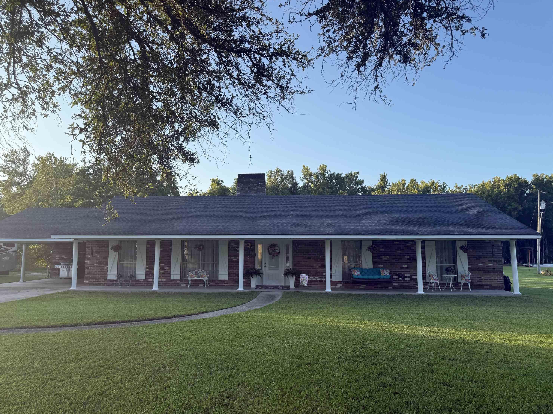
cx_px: 266
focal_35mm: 25
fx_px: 399
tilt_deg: +8.1
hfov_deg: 69.4
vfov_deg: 54.9
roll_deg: -1.1
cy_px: 214
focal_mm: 6.76
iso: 100
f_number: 1.78
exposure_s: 1/1901
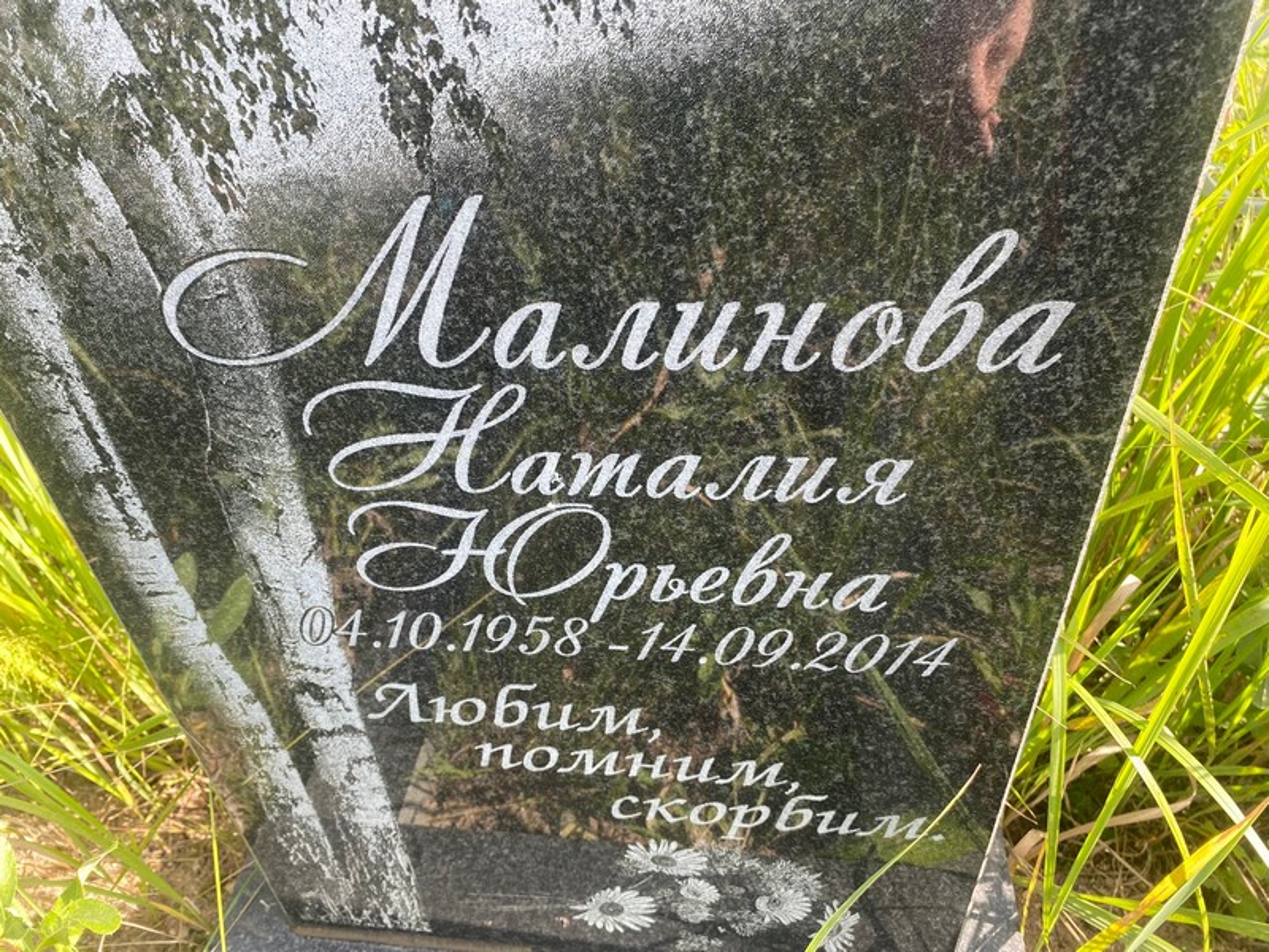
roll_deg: +5.4
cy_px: 476
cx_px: 634
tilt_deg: -40.6
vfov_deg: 53.1
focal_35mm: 26
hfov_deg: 67.3
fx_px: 953
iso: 32
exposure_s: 1/283
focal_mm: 4.25
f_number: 1.8
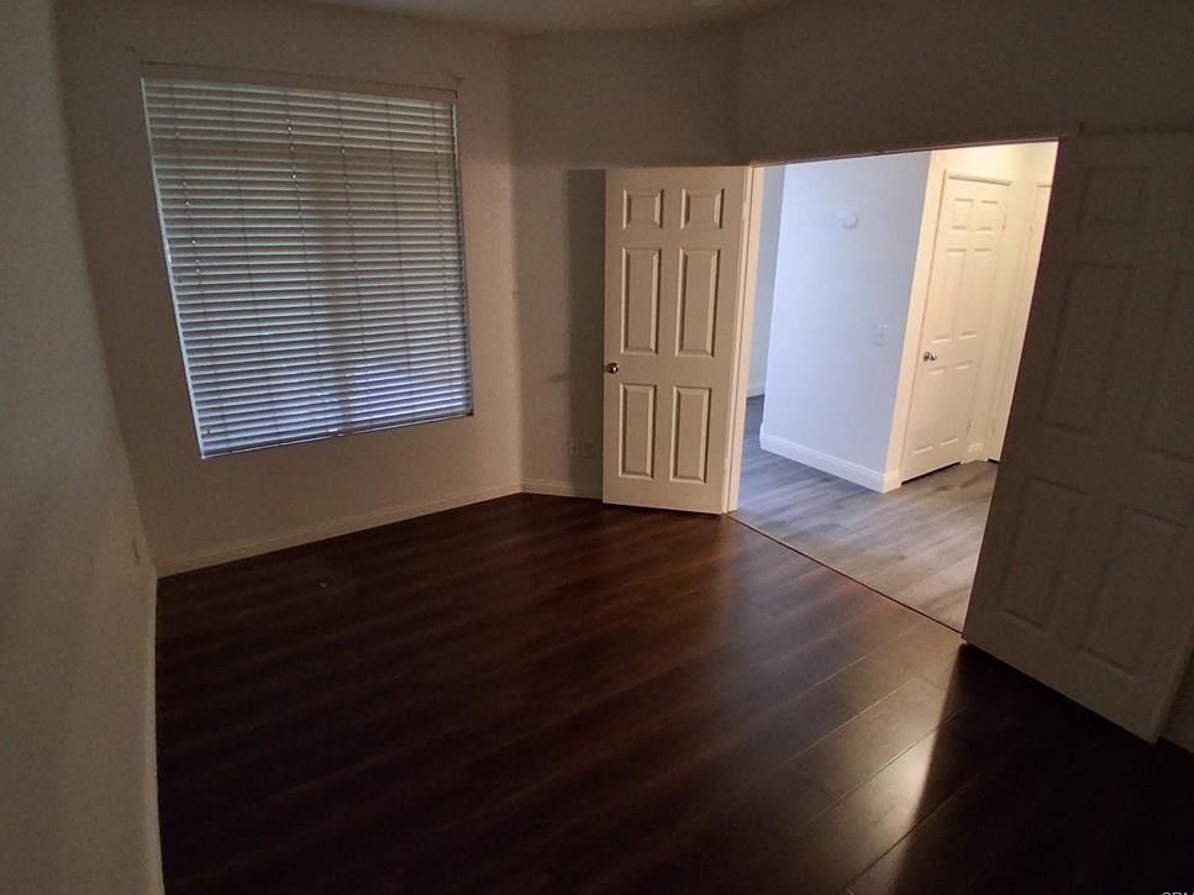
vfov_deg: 71.6
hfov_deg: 87.8
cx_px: 591
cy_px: 437
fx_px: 621
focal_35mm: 18
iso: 400
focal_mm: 1.4
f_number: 2.2
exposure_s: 1/40
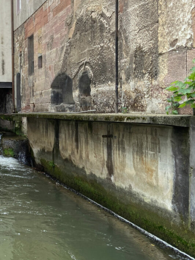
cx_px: 33
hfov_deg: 28.3
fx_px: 376
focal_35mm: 50
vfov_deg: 38.1
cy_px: 112
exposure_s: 1/251
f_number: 1.8
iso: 32
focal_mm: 4.2
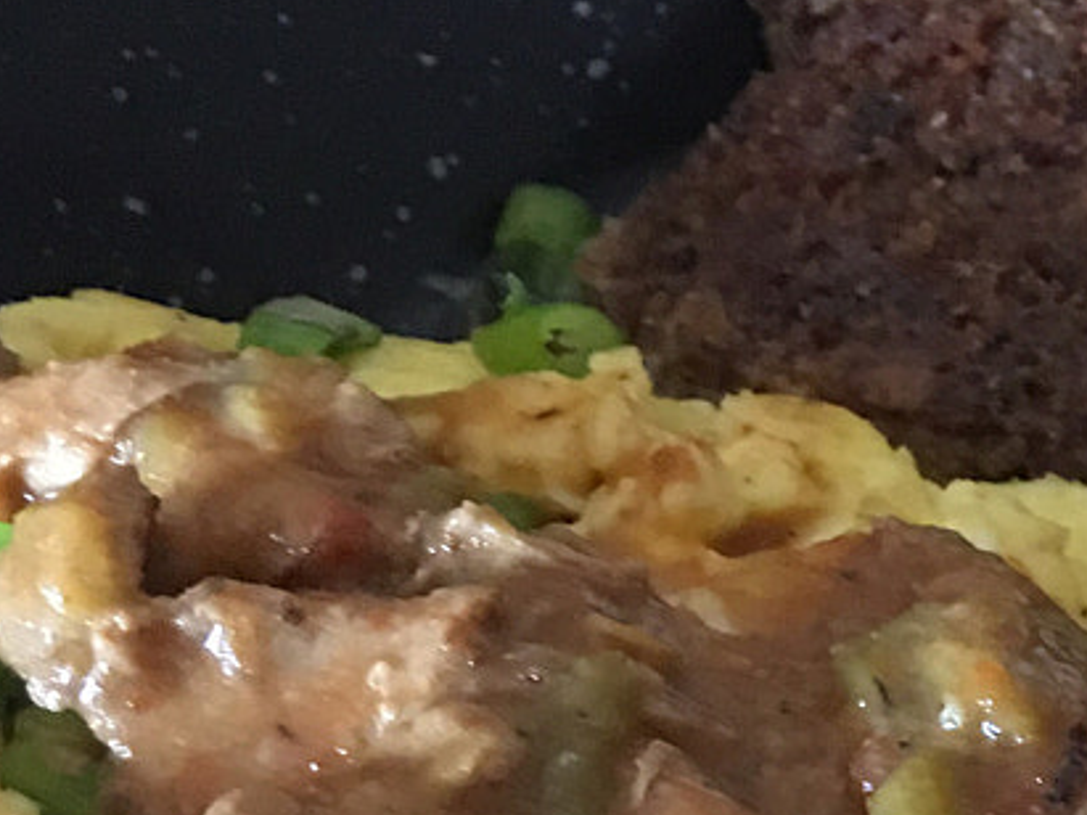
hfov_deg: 15.8
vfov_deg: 12.6
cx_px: 1716
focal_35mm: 113
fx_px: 3547
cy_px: 1148
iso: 100
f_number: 2.2
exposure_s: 1/15
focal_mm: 4.15
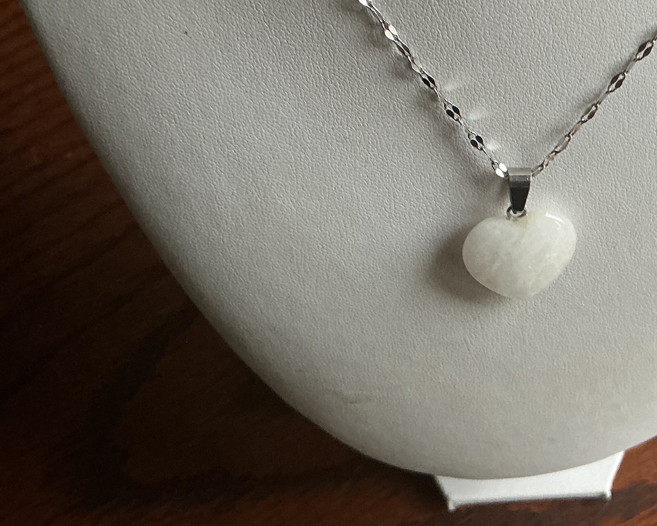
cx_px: 508
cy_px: 110
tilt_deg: -64.5
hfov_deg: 33.3
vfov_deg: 27.1
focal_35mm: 55
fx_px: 1069
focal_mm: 3
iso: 125
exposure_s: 1/50
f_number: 1.8
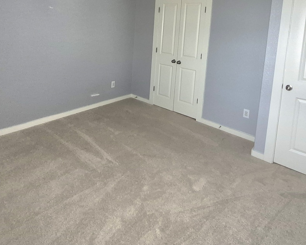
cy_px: 53
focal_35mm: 23
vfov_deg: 56.9
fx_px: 208
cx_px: 143
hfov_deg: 72.5
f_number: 2.2
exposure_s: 1/60.2
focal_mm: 1.74
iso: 400
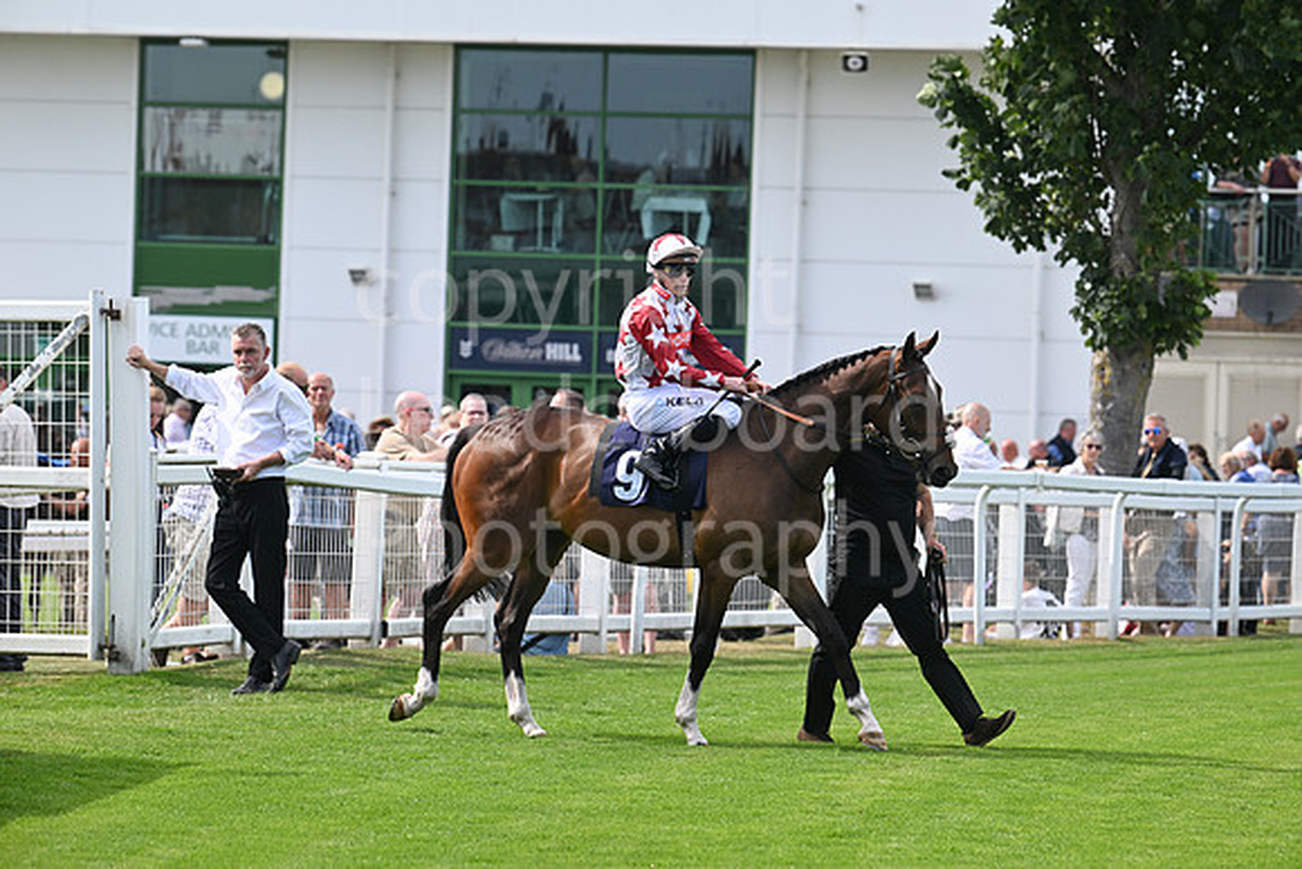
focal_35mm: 200
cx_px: 651
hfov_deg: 10.3
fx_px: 7235
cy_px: 434
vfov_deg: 6.9
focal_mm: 200
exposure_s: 1/1250
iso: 400
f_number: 5.6
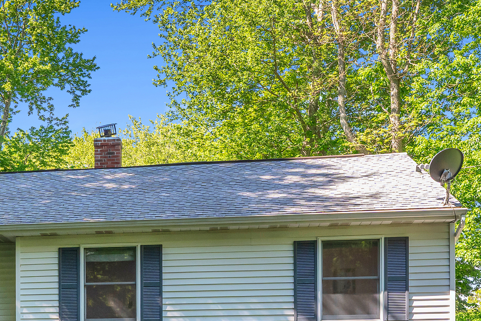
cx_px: 23
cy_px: 381
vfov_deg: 19.6
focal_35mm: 65
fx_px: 873
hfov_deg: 29.2
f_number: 7.1
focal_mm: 24.5
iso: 1600
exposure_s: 1/200
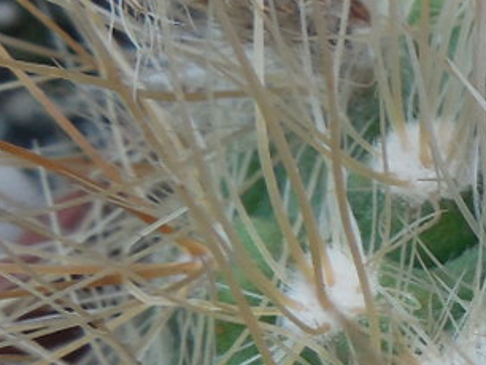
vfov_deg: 9.2
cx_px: 943
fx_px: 2276
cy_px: 257
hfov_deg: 11.1
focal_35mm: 162
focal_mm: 5.6
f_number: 3.6
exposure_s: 1/160
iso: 125
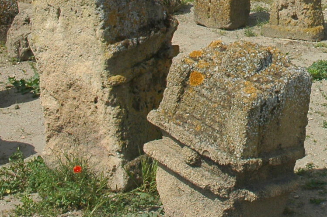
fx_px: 1025
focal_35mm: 113
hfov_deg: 17.5
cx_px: 363
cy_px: -129
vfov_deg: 11.5
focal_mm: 22
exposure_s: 1/250
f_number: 8
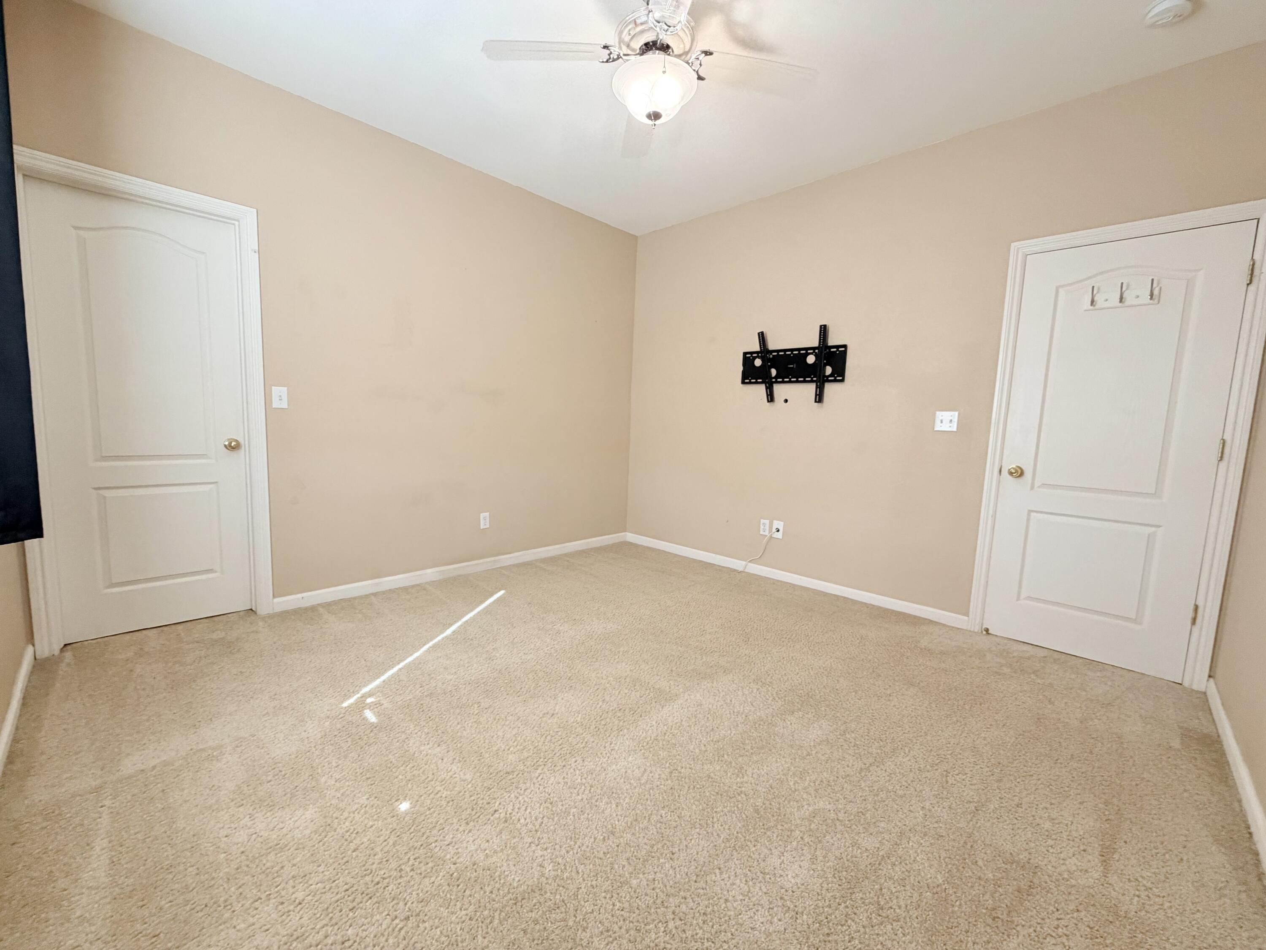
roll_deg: -2.0
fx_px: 512
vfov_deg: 85.7
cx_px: 633
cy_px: 475
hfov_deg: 102.1
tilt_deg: -7.1
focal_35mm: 14
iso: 320
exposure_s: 1/120
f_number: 2.2
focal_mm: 2.22
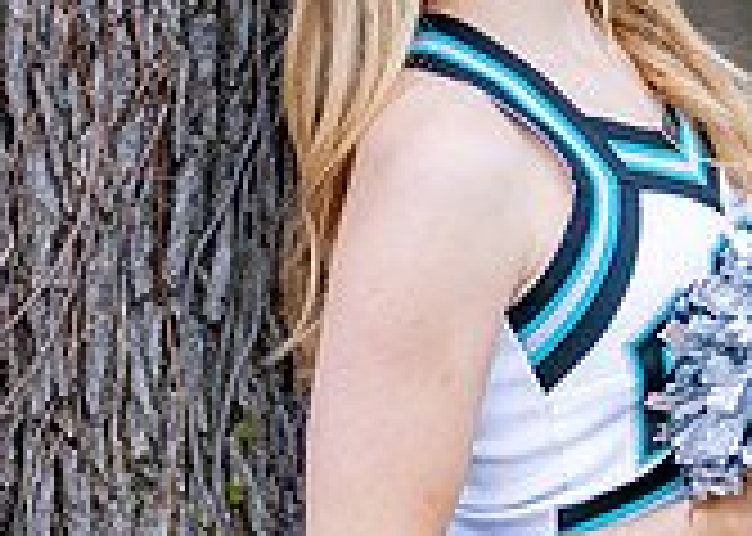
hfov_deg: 9.7
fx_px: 4396
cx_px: 659
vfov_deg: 7.0
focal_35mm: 206
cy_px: 213
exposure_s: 1/400
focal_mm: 50
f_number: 1.2
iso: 800
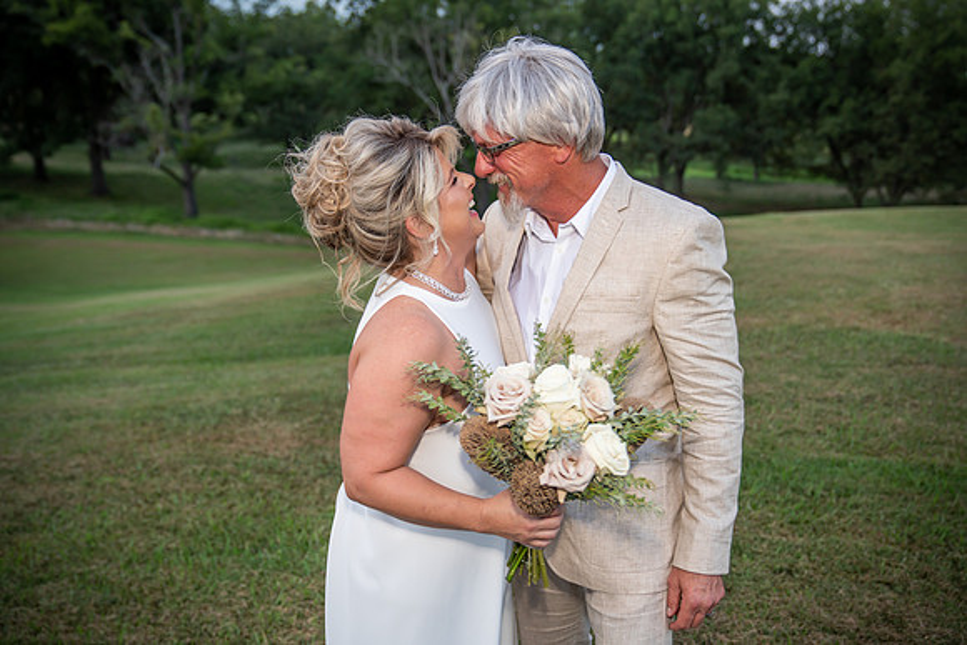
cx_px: 484
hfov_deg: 57.2
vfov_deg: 40.0
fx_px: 887
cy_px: 322
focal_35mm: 33
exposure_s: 1/125
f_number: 2.8
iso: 250
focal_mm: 33
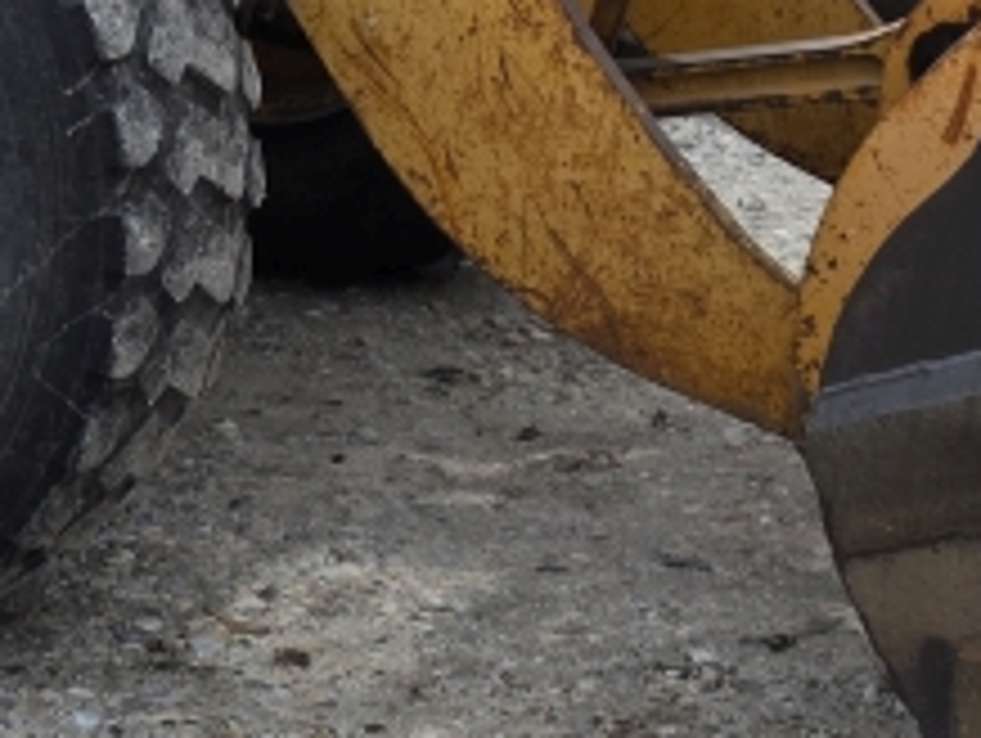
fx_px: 3064
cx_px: -76
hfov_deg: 17.6
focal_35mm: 108
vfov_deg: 13.1
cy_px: -288
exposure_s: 1/7061
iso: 80
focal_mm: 6.3
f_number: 1.7
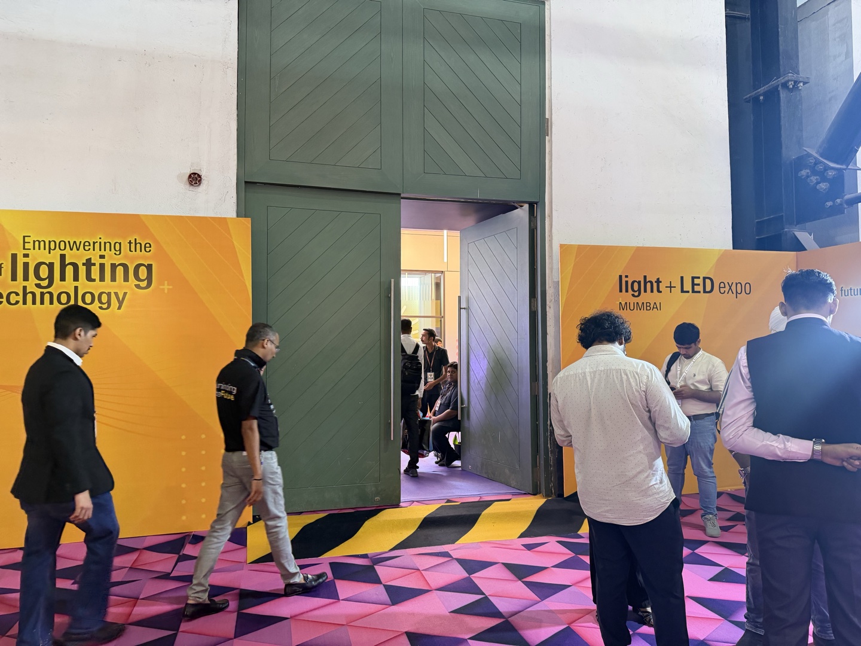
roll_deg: +0.4
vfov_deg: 56.8
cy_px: 323
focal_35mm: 24
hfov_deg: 71.6
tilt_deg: +2.4
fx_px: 597
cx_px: 430
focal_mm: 6.76
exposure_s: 1/50
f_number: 1.78
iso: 250
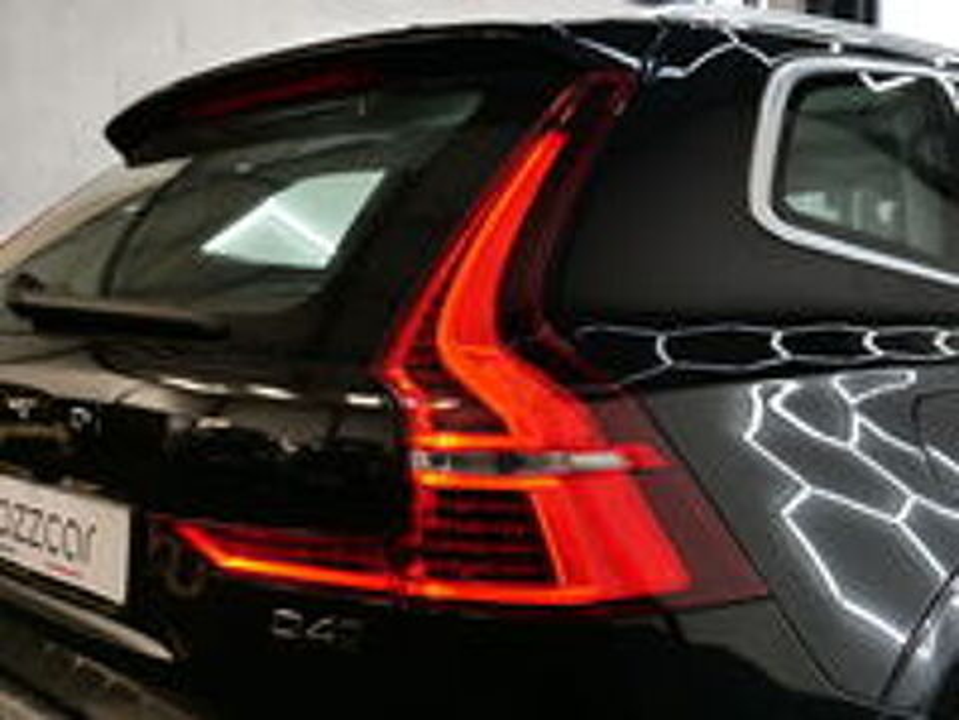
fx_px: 1108
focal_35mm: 40
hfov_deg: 46.8
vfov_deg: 36.0
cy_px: 360
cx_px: 480
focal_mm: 20
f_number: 3.9
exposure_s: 1/60
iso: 500
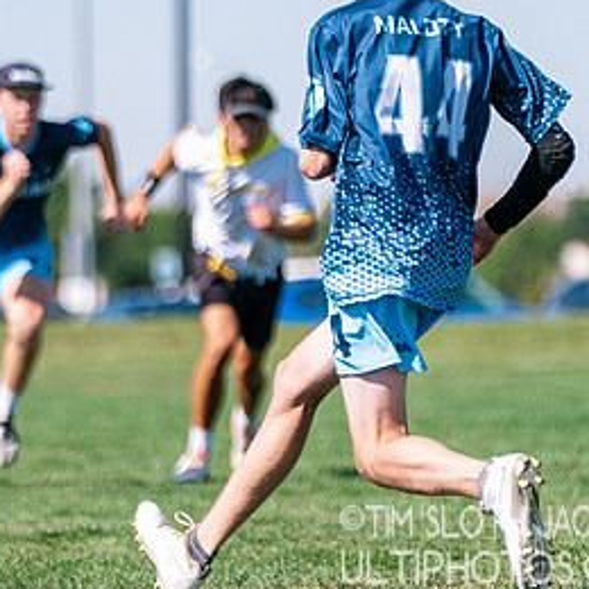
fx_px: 8798
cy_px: 320
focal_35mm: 457
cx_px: 396
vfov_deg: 3.8
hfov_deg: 3.8
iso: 400
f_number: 2.8
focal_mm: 155
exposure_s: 1/8000
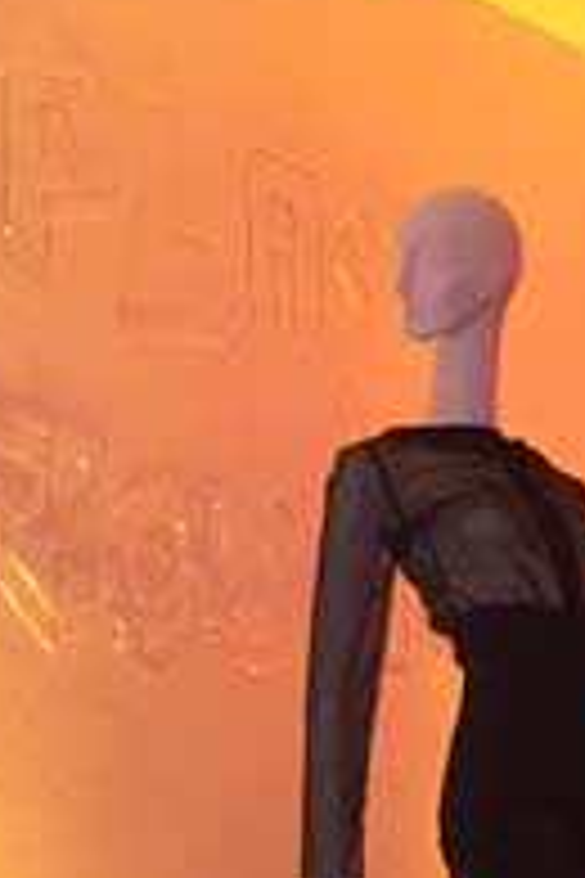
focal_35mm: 124
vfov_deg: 15.9
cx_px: 1012
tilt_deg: -4.2
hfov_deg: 10.5
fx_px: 3022
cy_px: 1067
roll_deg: -0.7
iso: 250
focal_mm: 4.15
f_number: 2.2
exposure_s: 1/20
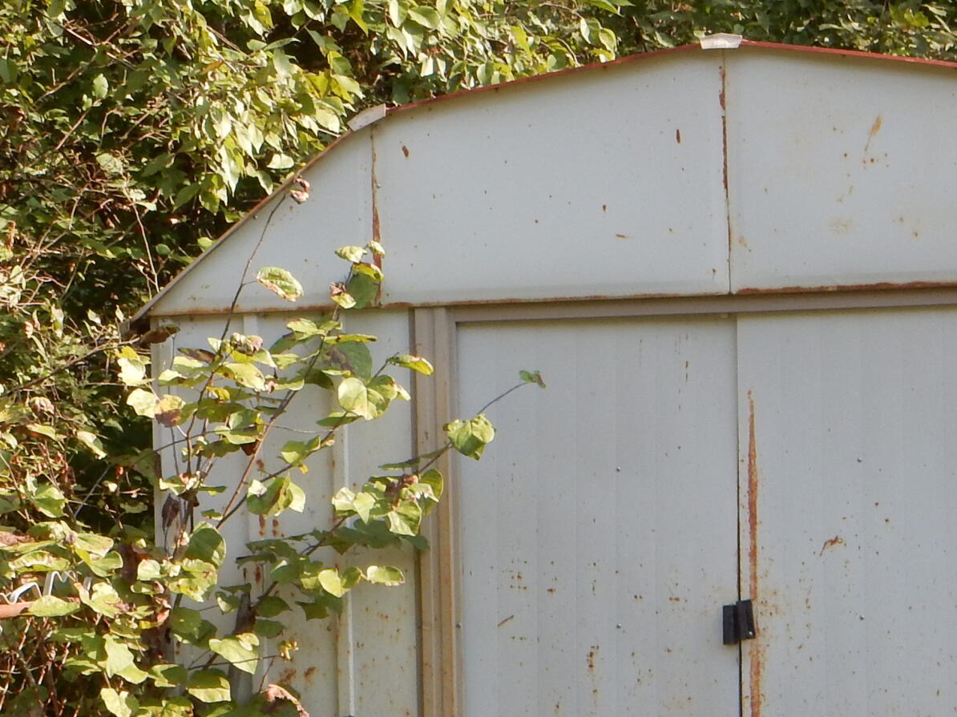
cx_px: 606
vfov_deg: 5.1
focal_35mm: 294
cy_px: 409
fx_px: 8126
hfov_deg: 6.7
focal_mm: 20.9
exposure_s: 1/125
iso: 125
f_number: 5.6
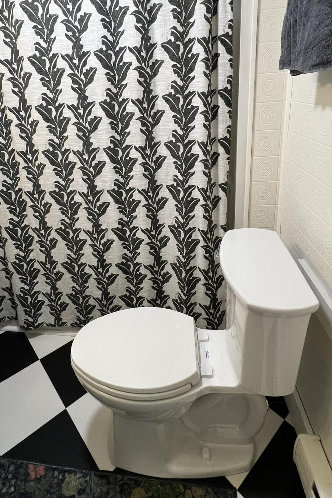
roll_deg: +3.6
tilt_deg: -16.7
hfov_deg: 61.7
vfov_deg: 81.8
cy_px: 176
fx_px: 277
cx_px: 144
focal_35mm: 20
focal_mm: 1.57
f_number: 1.8
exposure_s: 1/120
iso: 160
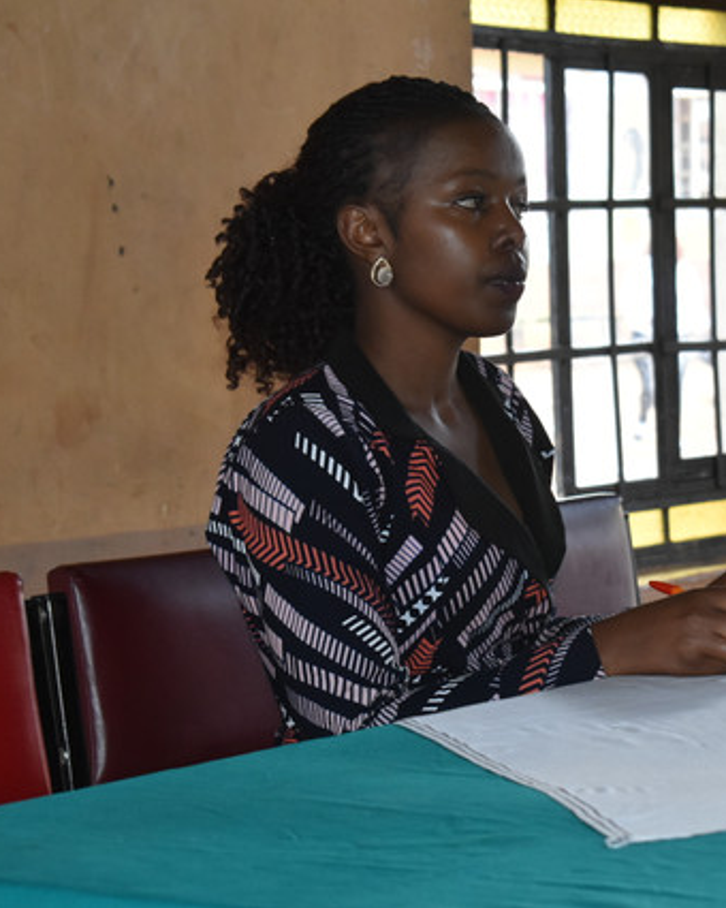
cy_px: 454
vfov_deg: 16.5
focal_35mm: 117
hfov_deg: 13.1
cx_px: 602
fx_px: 3135
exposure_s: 1/125
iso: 1400
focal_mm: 55
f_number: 5.6
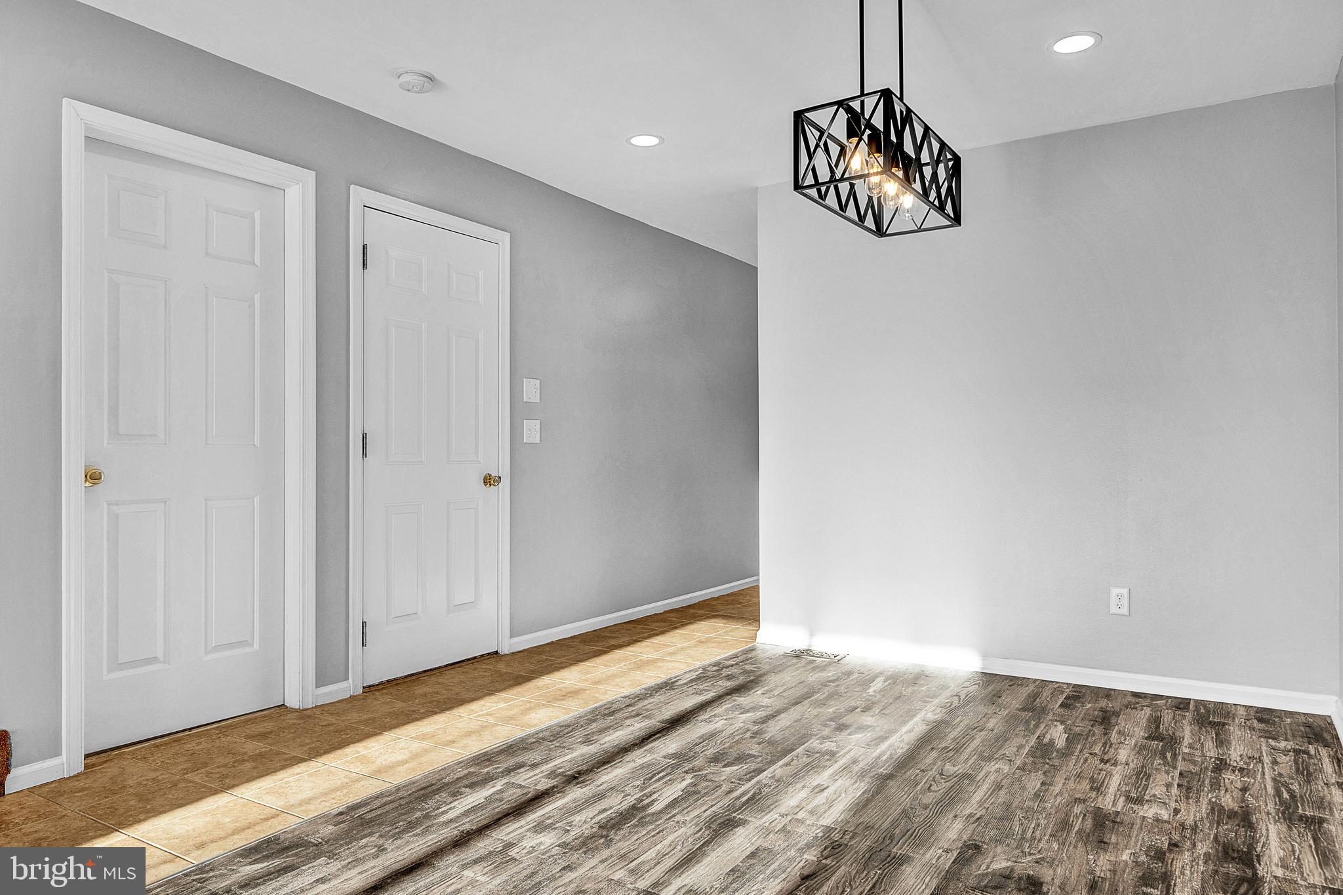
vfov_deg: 57.2
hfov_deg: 78.6
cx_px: 672
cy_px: 448
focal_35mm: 22
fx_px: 821
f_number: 8
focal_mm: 22
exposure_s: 1/30
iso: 160
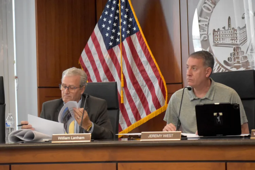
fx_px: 914
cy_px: 85
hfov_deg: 15.9
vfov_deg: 10.6
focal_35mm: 129
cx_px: 128
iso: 3200
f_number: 4.8
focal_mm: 86
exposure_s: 1/250
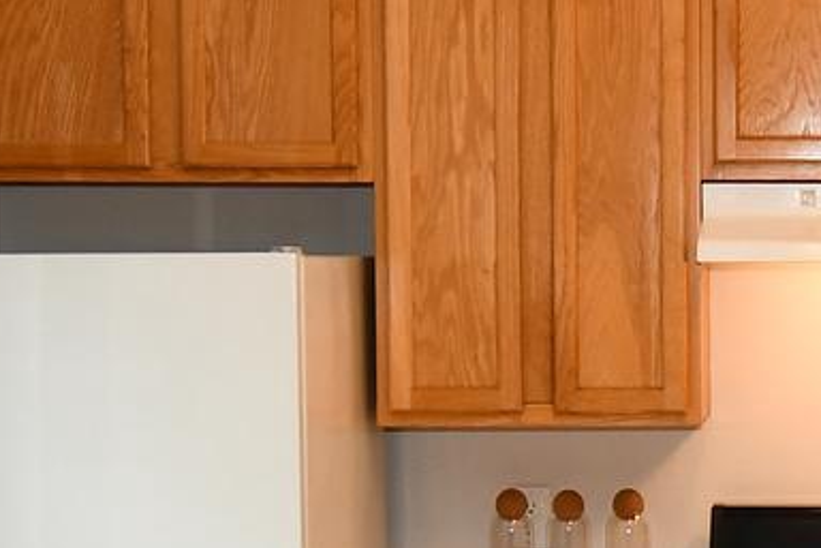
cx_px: 889
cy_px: 770
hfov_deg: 20.3
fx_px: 2189
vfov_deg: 13.6
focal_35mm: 96
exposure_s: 1/80
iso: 200
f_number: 4.5
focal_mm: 12
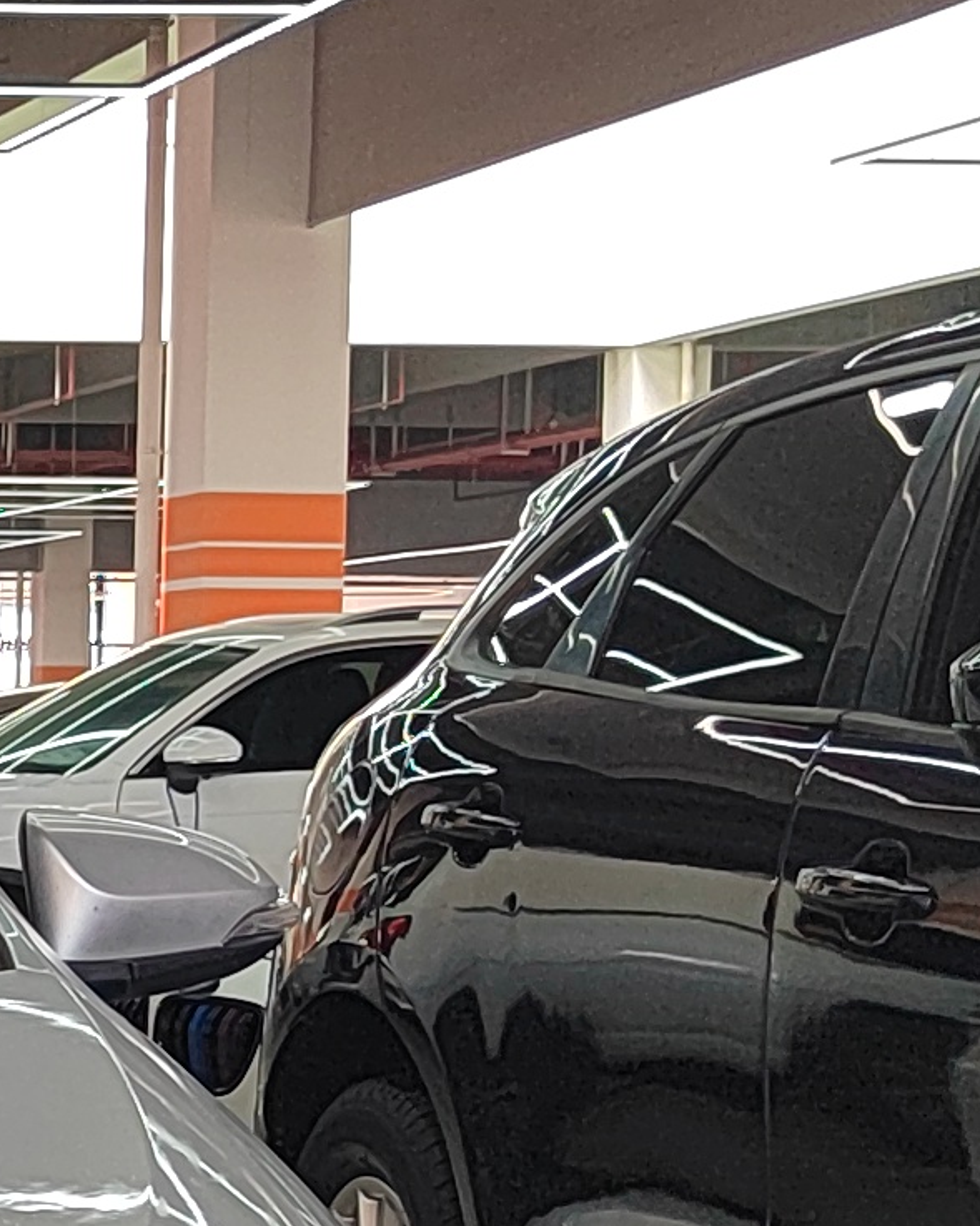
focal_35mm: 119
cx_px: -1023
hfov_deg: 11.6
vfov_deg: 16.1
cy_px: 966
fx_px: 4317
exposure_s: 1/100
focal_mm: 5.52
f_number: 1.9
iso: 869
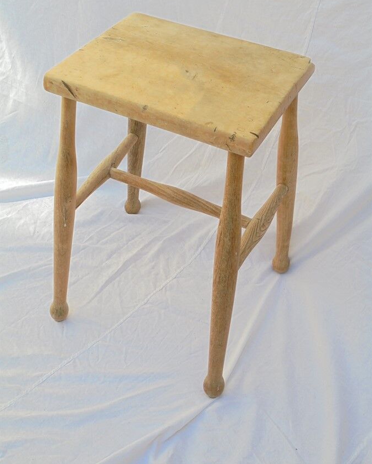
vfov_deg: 41.1
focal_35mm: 45
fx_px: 619
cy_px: 218
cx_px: 186
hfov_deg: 33.5
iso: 100
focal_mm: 7.8
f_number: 4.5
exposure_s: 1/200
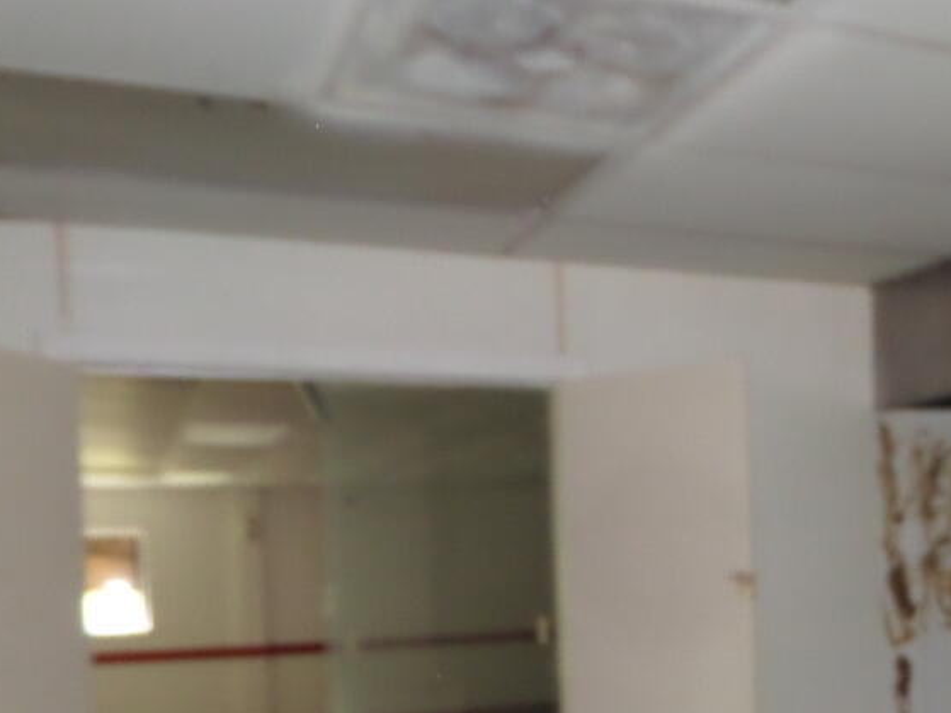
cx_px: 750
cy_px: 609
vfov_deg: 31.7
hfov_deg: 41.3
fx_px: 1209
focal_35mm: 44
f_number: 3.2
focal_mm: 4
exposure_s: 1/10
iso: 400
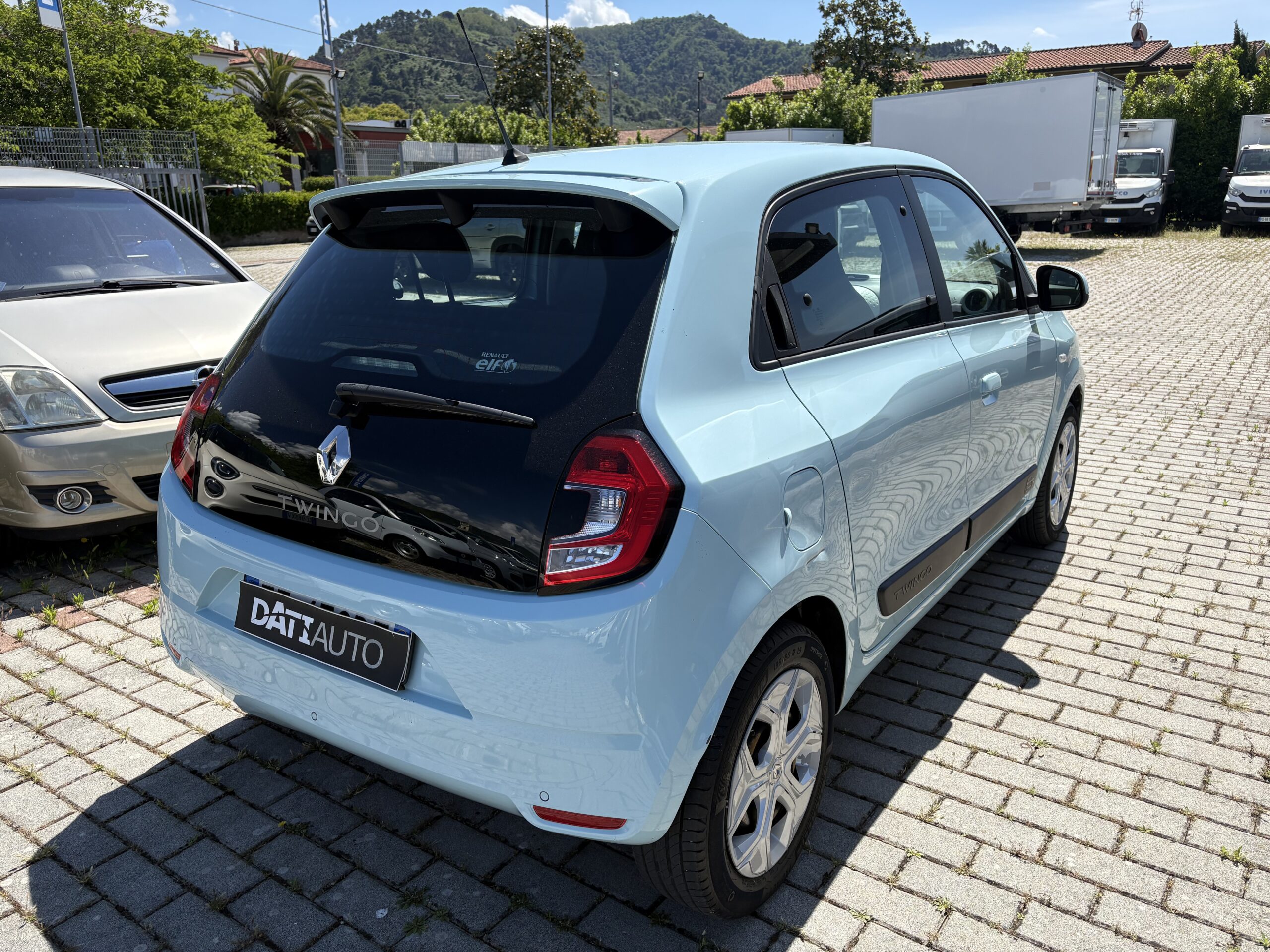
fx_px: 954
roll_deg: +0.3
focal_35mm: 26
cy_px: 476
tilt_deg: -16.8
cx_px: 635
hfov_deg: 67.3
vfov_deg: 53.1
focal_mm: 5.96
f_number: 1.6
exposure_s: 1/3279
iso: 50
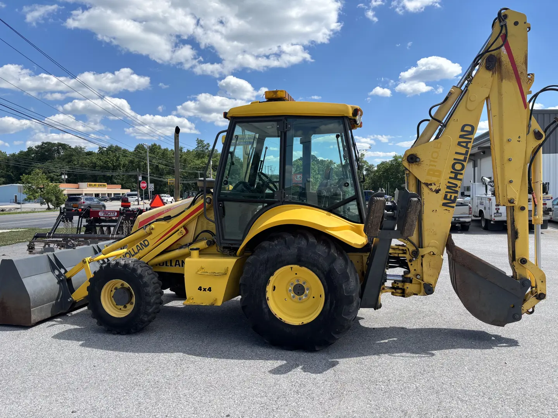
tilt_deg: -1.6
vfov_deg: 53.1
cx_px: 279
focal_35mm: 26
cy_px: 209
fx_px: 419
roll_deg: +1.7
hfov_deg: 67.3
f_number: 1.6
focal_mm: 5.96
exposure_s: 1/2710
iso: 50
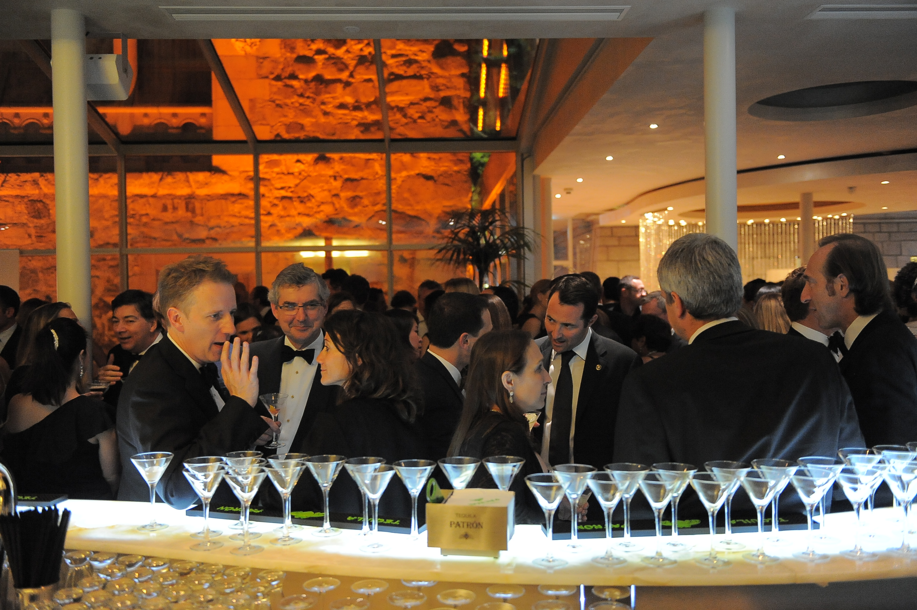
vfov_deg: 41.1
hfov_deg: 58.7
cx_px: 458
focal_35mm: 32
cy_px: 305
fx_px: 815
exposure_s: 1/100
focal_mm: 32
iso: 5000
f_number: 2.8
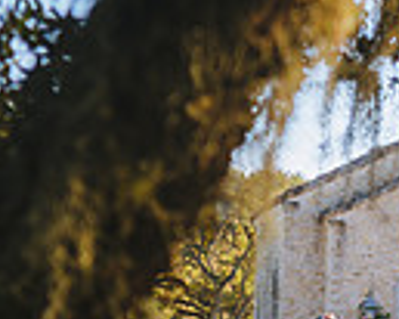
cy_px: 248
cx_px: 547
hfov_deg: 9.7
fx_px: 2289
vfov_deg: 7.9
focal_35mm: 194
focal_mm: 46
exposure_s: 1/400
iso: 100
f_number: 2.8
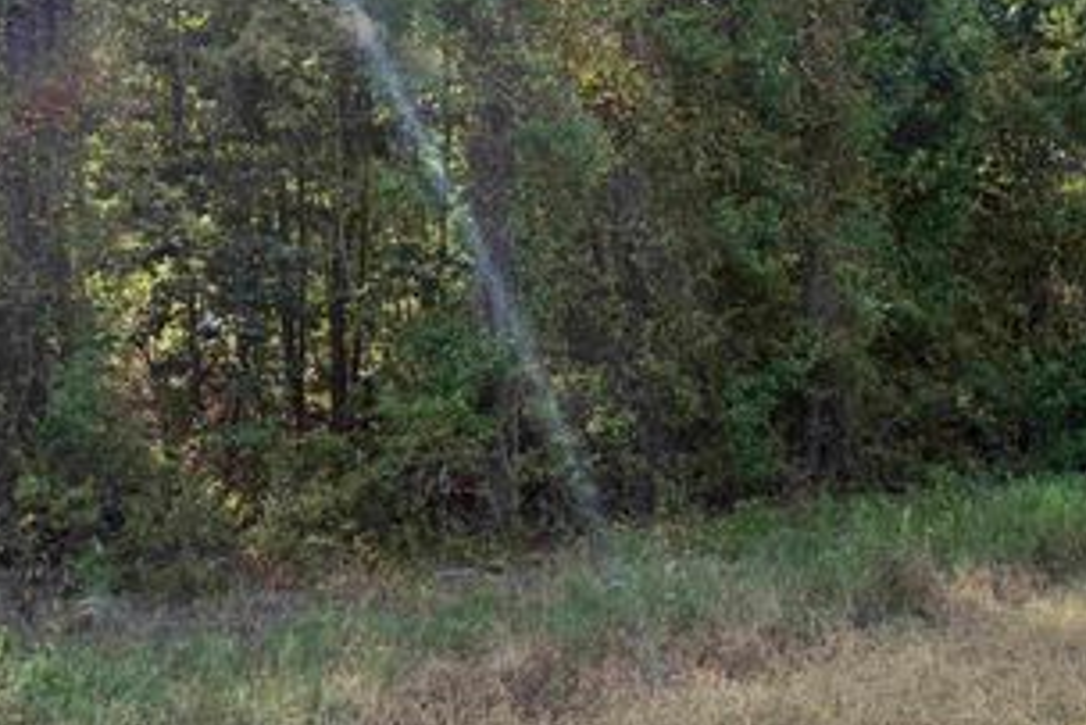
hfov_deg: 45.7
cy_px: 288
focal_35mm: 41
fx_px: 1237
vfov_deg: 32.6
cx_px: 814
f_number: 1.78
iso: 100
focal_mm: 6.76
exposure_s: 1/1122
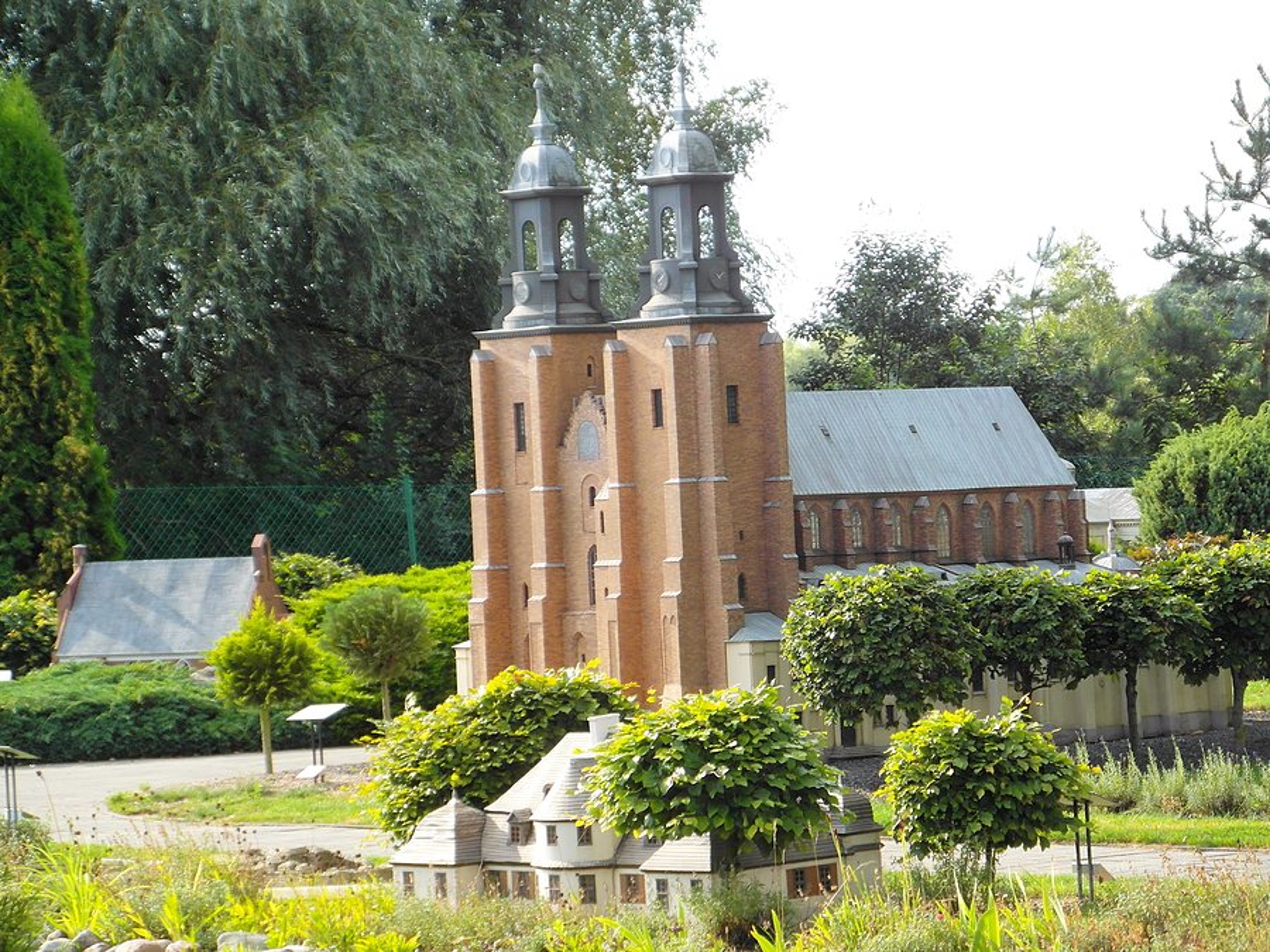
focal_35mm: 178
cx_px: 635
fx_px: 6531
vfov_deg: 8.3
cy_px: 476
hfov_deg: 11.1
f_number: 4.4
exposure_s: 1/125
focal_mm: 28.9
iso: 100
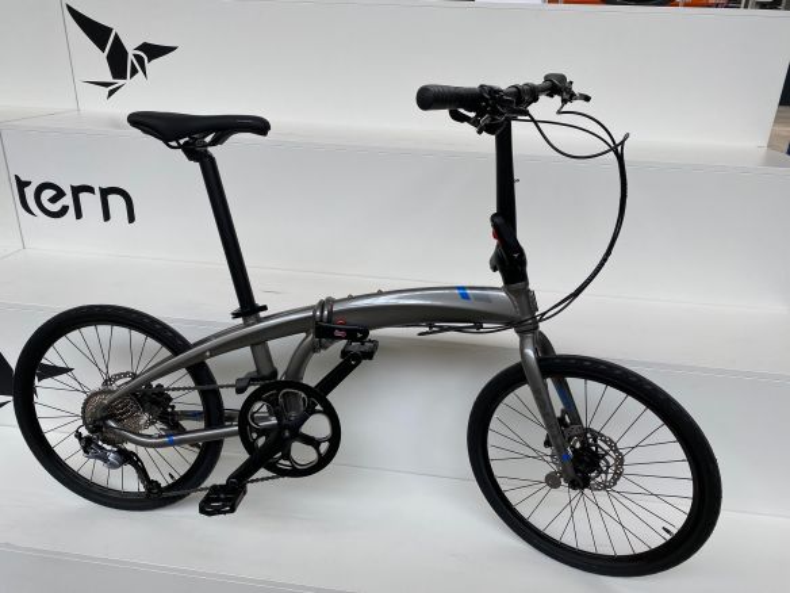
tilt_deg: -22.6
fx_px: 593
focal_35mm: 26
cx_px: 395
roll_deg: -2.6
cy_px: 296
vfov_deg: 53.1
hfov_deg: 67.3
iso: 32
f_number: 1.8
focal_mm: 4.25
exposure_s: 1/195
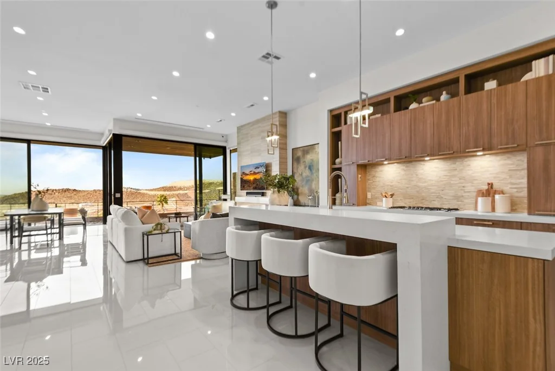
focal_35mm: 16
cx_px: 278
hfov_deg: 96.7
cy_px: 186
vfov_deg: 73.8
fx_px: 247
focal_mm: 16
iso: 100
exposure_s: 1/8
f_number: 8
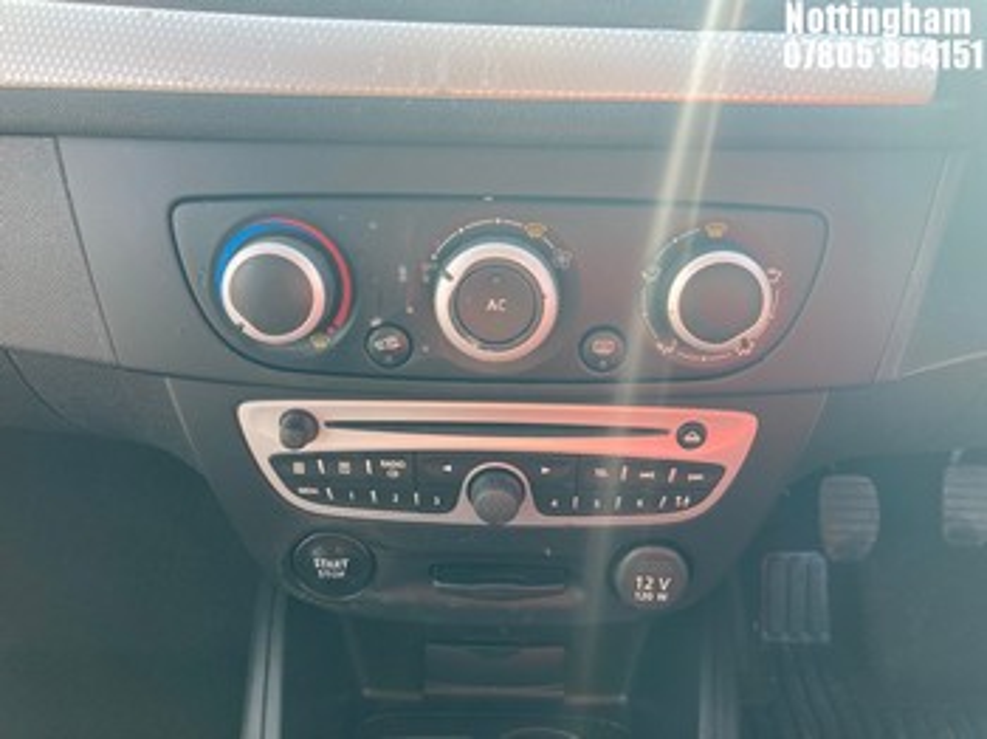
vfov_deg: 49.7
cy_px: 370
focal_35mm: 28
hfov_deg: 63.5
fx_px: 798
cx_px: 494
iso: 32
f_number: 1.8
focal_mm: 3.99
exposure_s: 1/120
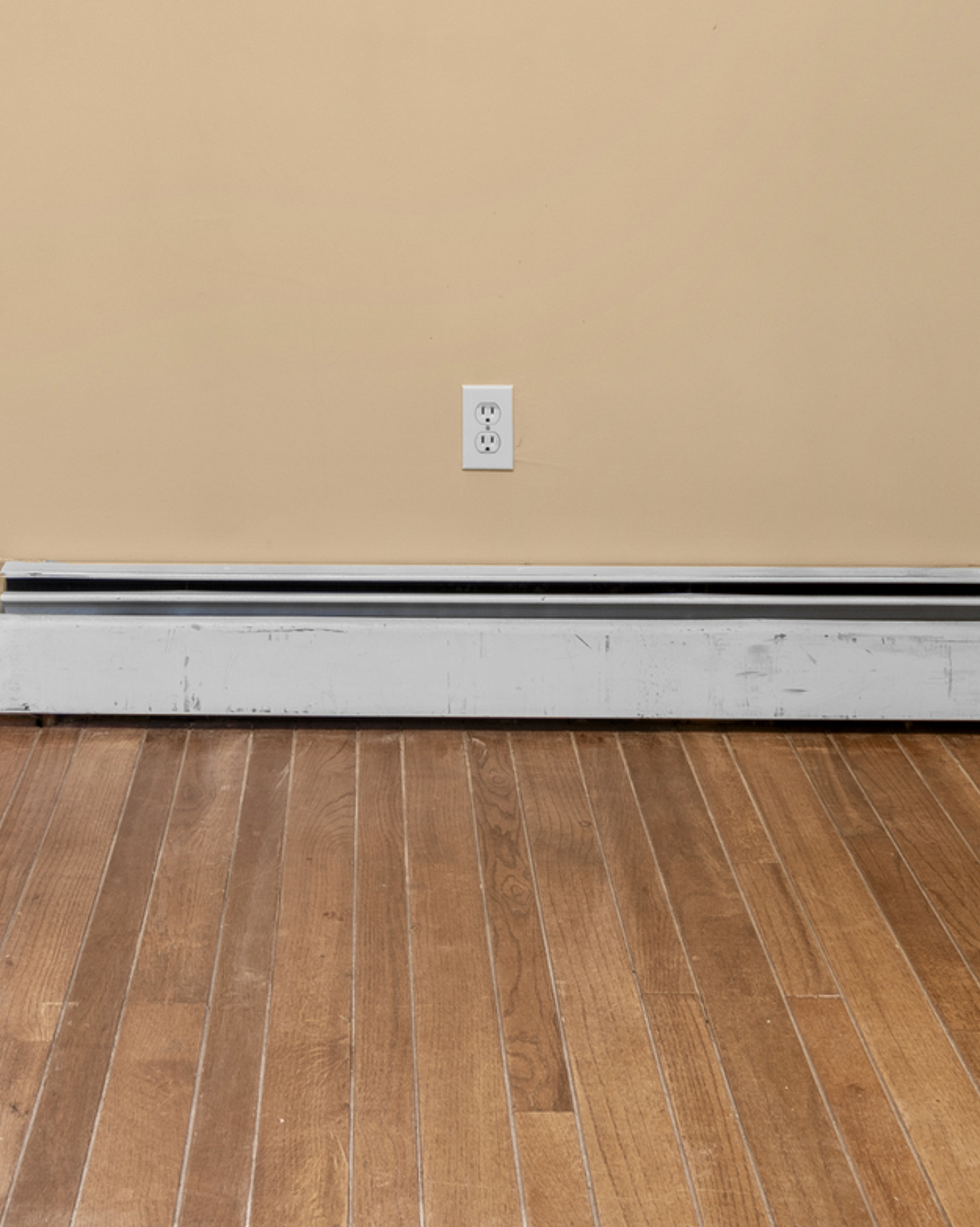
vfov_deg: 29.6
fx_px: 2140
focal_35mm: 59
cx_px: 317
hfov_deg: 25.6
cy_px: -33
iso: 250
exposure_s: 4
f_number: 9
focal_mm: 16
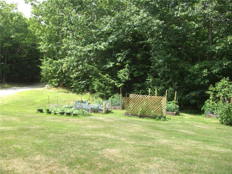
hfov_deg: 49.0
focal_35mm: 38
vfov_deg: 37.7
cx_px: 116
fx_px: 255
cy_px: 87
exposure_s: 1/320
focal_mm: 6.2
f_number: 2.7
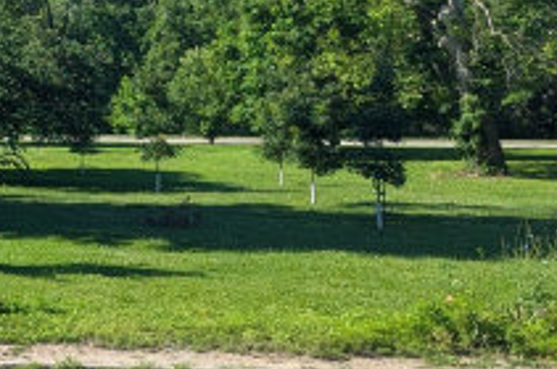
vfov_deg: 17.1
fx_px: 1220
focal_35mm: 79
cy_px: 82
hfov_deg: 23.1
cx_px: -149
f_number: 1.85
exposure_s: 1/814
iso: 40
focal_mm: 6.81
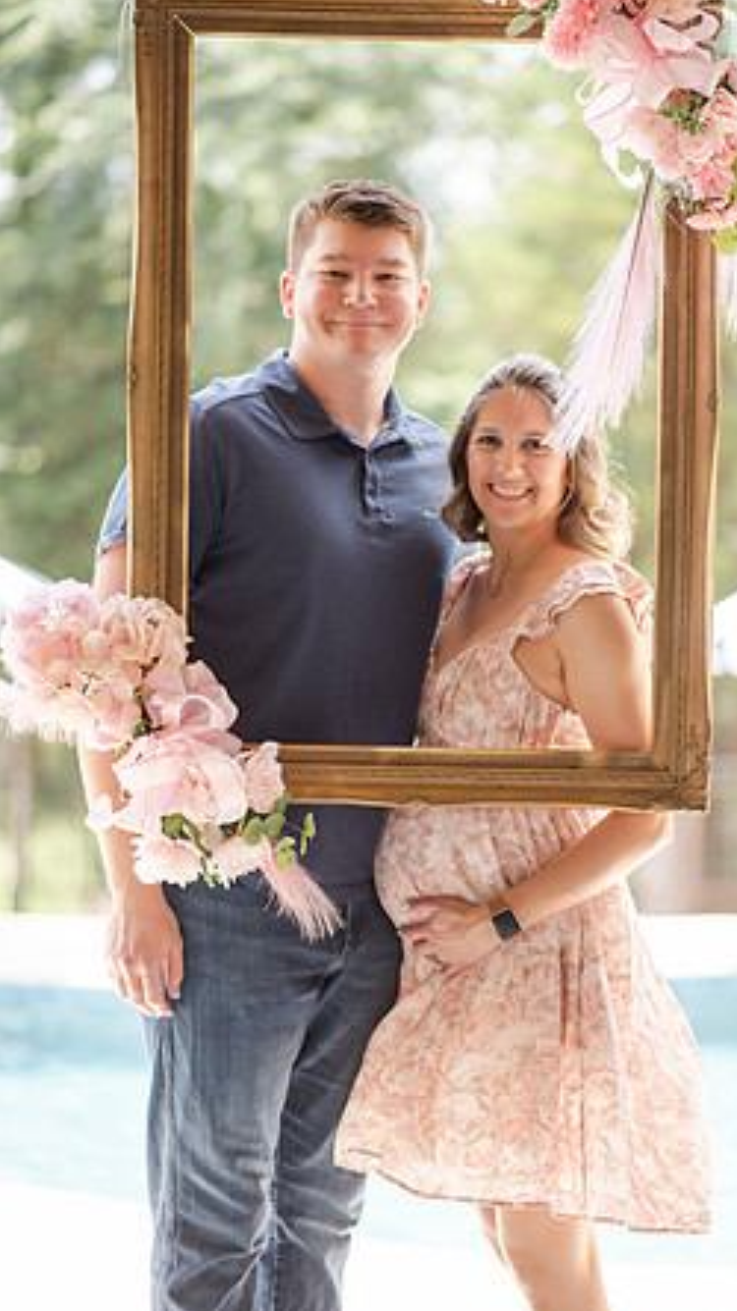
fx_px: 3130
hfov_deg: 13.4
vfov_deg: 23.7
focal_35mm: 90
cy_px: 651
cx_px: 436
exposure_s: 1/2500
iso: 320
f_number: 2
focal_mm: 85
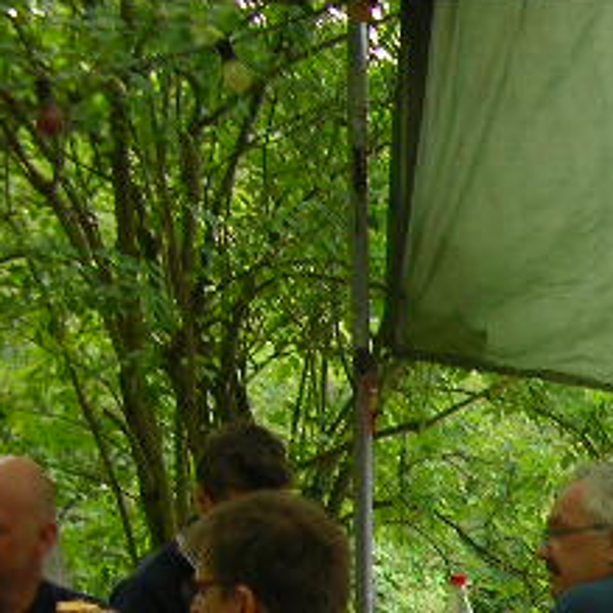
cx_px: 862
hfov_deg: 16.5
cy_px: 613
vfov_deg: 17.3
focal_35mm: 98
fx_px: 1963
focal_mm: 5.8
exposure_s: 1/63
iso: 50
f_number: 2.9
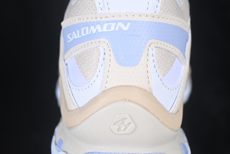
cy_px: 77
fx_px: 556
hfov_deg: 23.4
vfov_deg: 15.7
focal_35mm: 87
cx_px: 121
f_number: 7.1
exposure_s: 1/80
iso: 160
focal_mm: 50
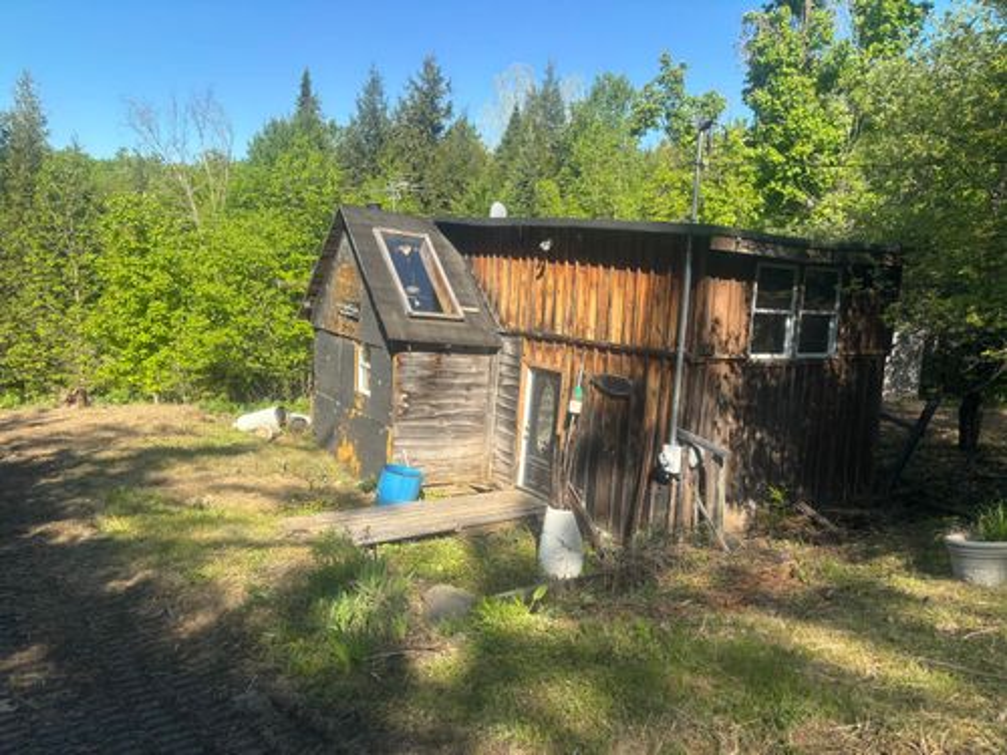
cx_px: 504
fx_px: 756
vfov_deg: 53.1
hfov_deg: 67.3
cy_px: 378
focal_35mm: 26
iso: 50
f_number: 1.6
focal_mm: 5.96
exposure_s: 1/1248
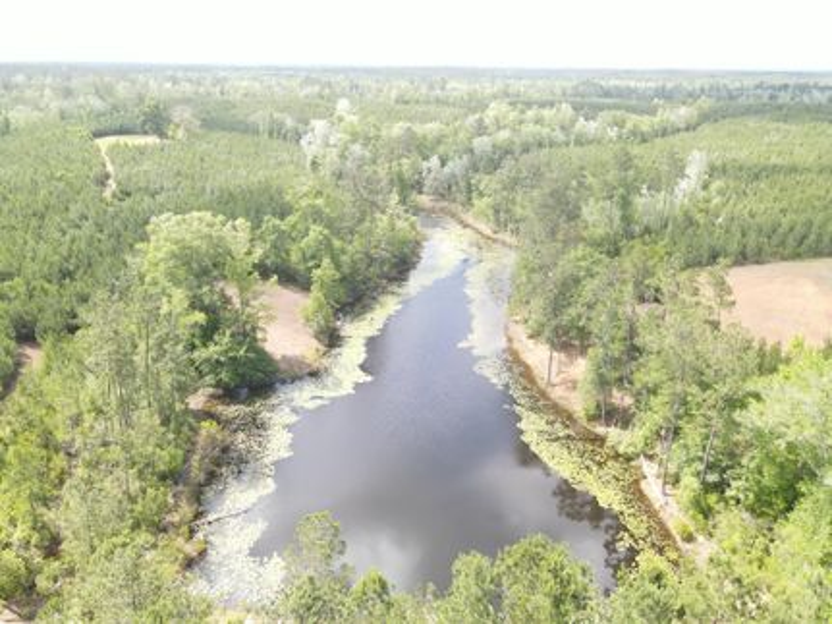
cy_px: 312
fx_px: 577
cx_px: 416
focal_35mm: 24
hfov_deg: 71.6
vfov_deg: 56.8
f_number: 2.8
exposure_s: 1/100
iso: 100
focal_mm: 4.5
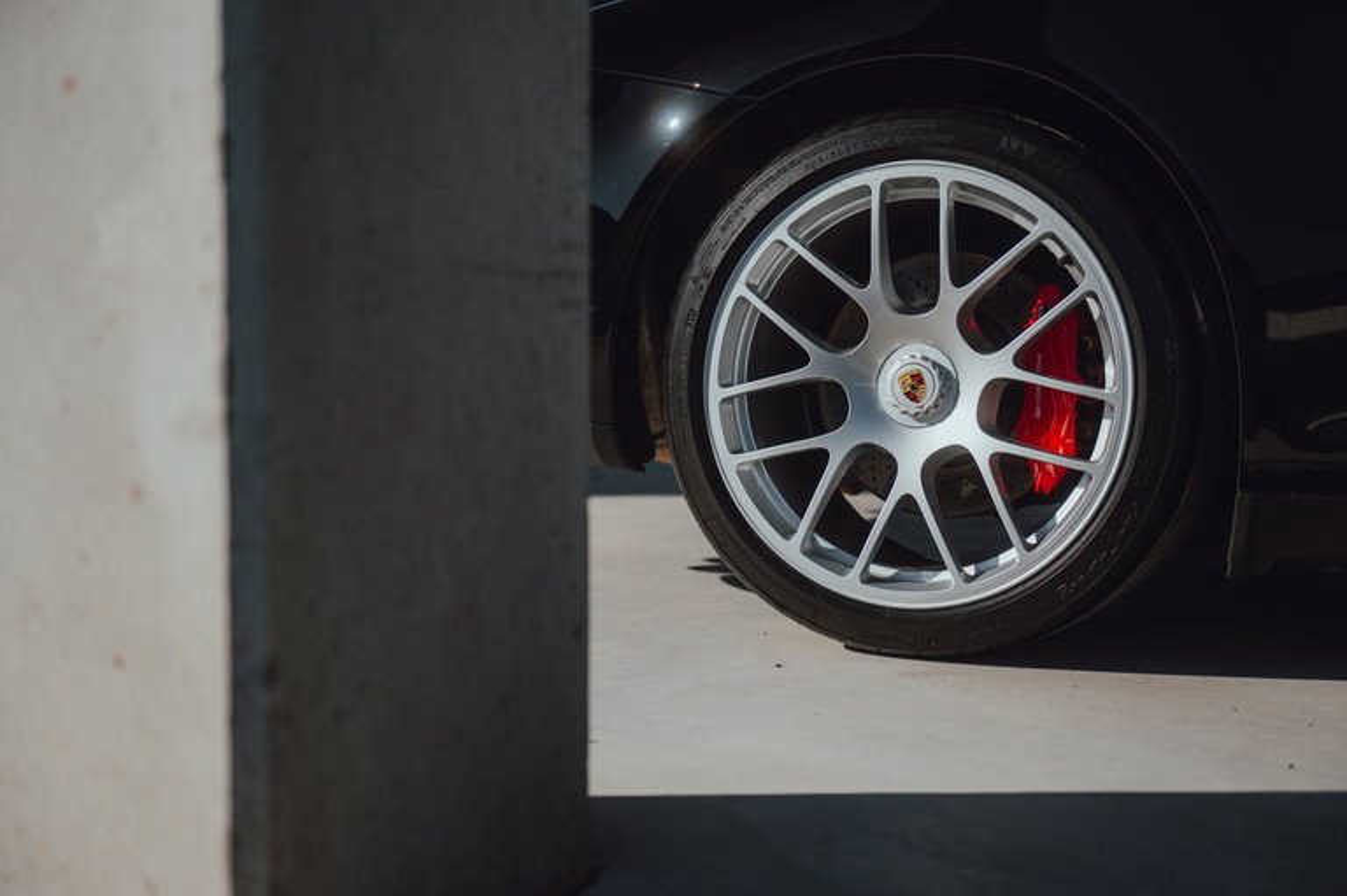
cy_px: 448
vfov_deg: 27.0
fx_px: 1870
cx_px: 674
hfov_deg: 39.6
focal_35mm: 50
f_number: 3.2
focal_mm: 50
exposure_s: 1/800
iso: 100
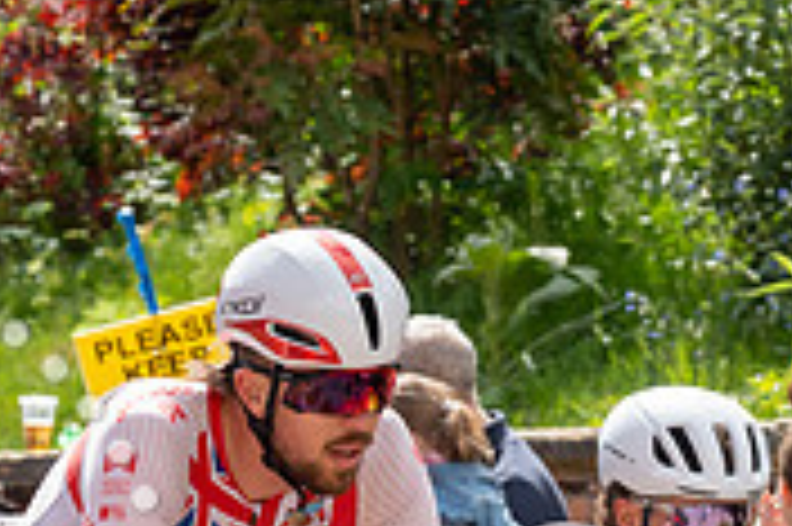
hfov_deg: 8.9
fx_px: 5077
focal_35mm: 231
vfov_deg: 5.9
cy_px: 429
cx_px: 468
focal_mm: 70
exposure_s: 1/1000
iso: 500
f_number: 5
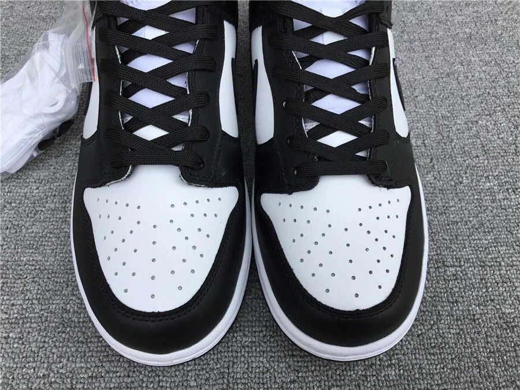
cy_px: 195
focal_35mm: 31
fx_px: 466
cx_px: 260
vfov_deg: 45.4
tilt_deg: -57.6
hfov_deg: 58.4
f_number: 2.4
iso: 25
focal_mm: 3.3
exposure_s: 1/769
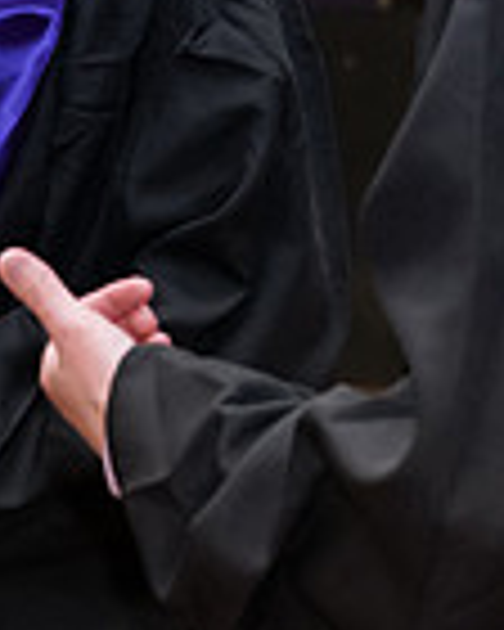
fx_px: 5072
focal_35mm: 272
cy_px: -169
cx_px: 216
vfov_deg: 7.0
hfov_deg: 5.7
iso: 2000
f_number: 5.6
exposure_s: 1/160
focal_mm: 70
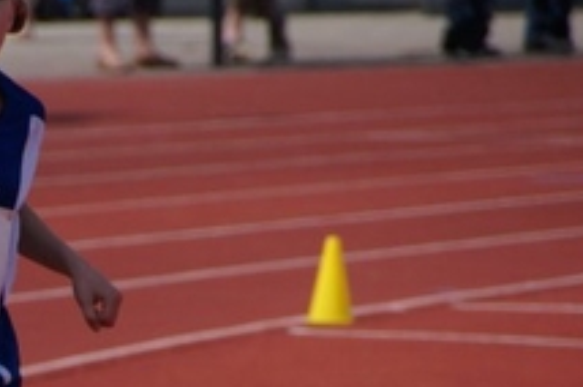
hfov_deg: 2.2
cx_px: -68
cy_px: 418
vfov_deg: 1.5
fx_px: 15281
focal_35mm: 945
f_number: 6.3
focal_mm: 250
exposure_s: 1/3200
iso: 400
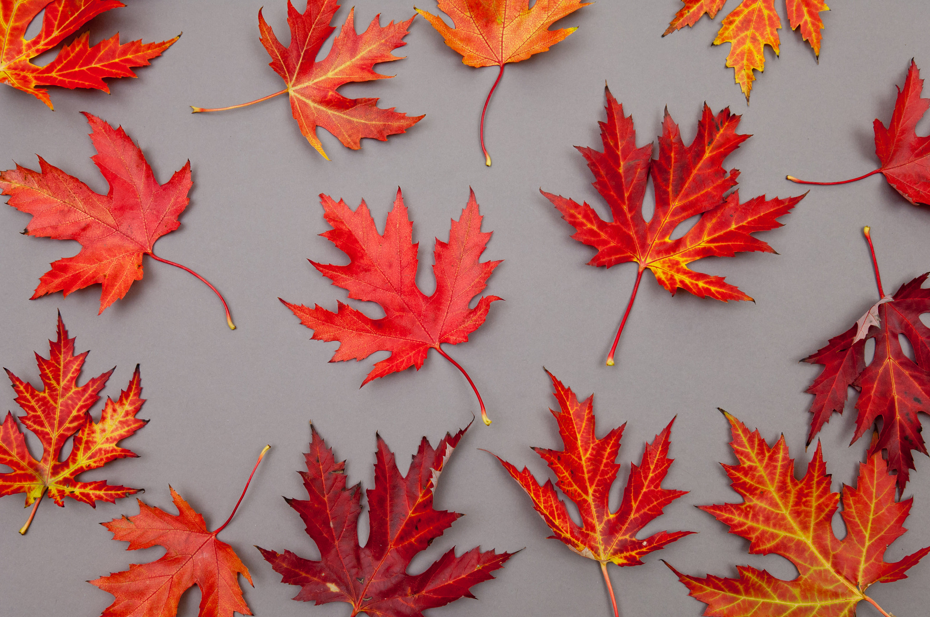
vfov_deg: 28.9
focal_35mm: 46
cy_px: 308
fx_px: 1200
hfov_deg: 42.4
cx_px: 465
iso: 200
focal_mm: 31
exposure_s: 1/160
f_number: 9
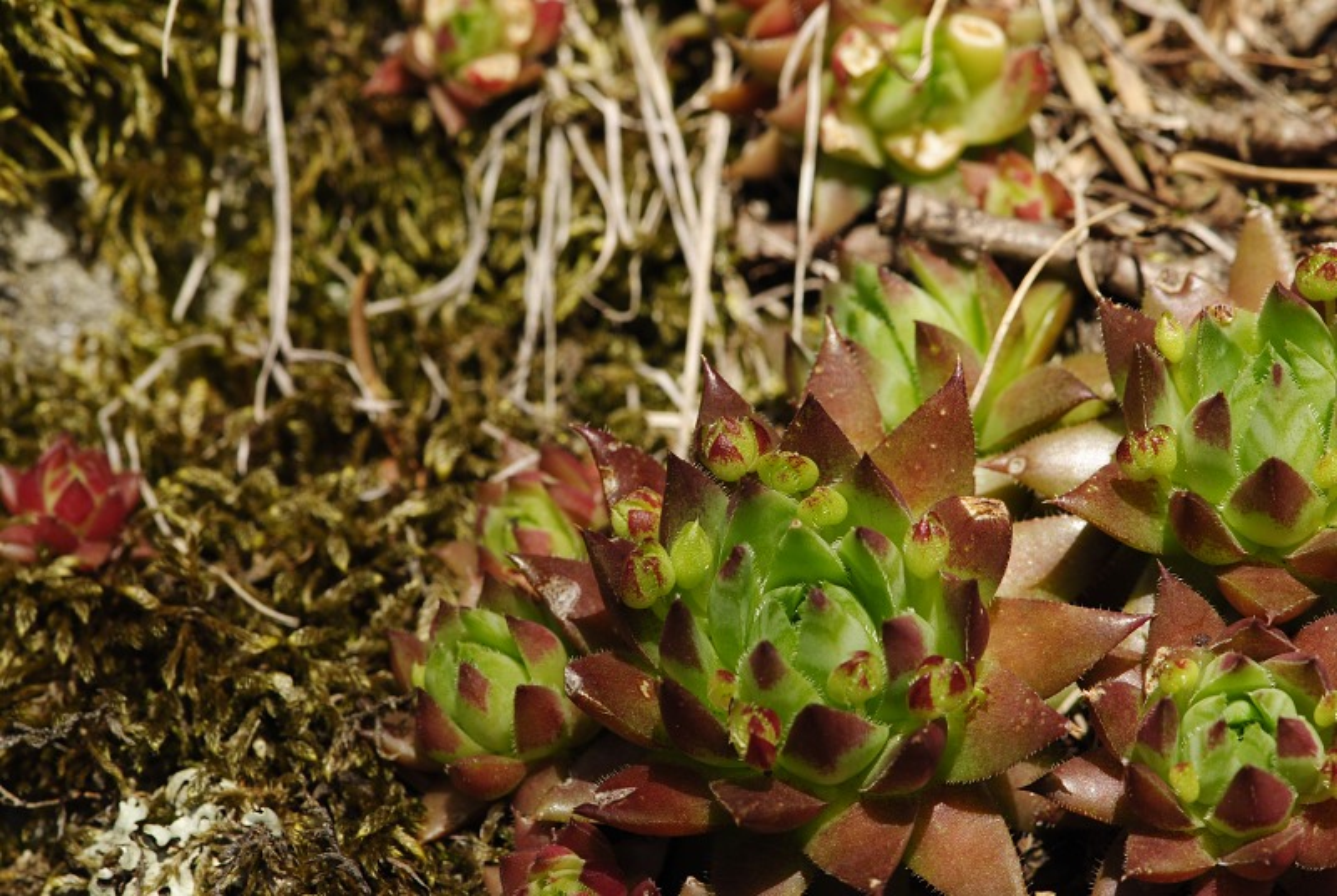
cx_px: 668
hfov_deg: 16.0
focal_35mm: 128
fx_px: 4742
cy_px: 448
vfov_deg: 10.8
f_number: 10
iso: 100
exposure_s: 1/125
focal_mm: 85
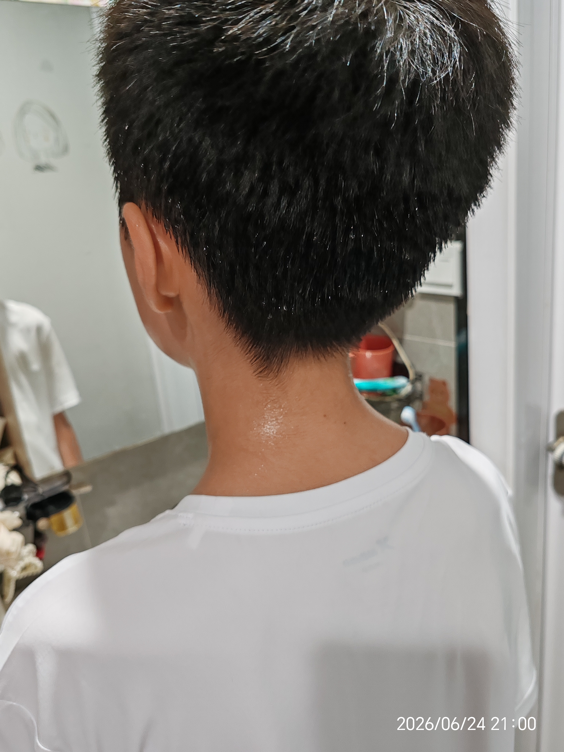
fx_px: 587
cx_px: 282
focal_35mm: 27
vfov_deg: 65.3
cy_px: 376
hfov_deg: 51.4
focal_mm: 6.12
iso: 800
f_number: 1.9
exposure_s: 1/50
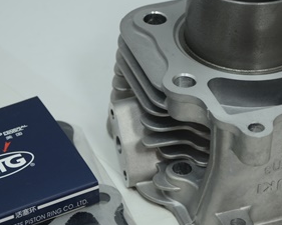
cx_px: 155
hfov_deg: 13.3
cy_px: 131
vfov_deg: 10.7
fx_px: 1211
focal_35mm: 145
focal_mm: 48
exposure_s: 1/30
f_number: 5.6
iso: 100
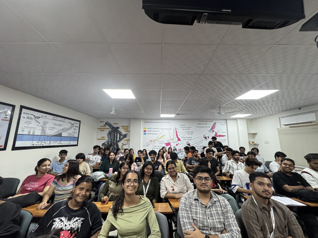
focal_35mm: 14
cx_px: 159
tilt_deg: +8.6
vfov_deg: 85.7
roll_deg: -1.2
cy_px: 119
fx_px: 129
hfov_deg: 102.1
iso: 250
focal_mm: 2.22
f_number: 2.2
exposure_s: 1/100
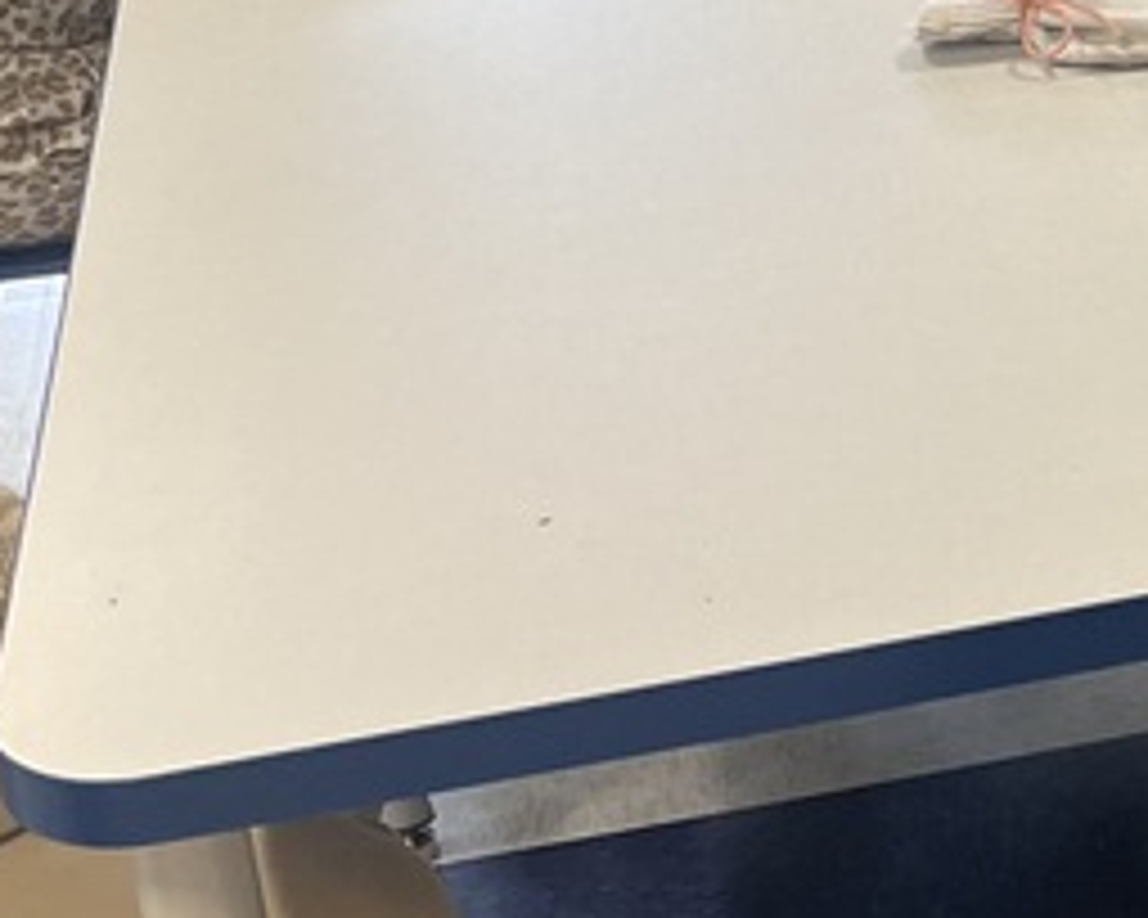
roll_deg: +2.0
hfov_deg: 17.8
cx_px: 1418
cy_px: -158
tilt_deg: -22.8
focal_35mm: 102
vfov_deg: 14.6
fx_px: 3466
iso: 100
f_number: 1.6
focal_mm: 5.1
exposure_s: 1/120
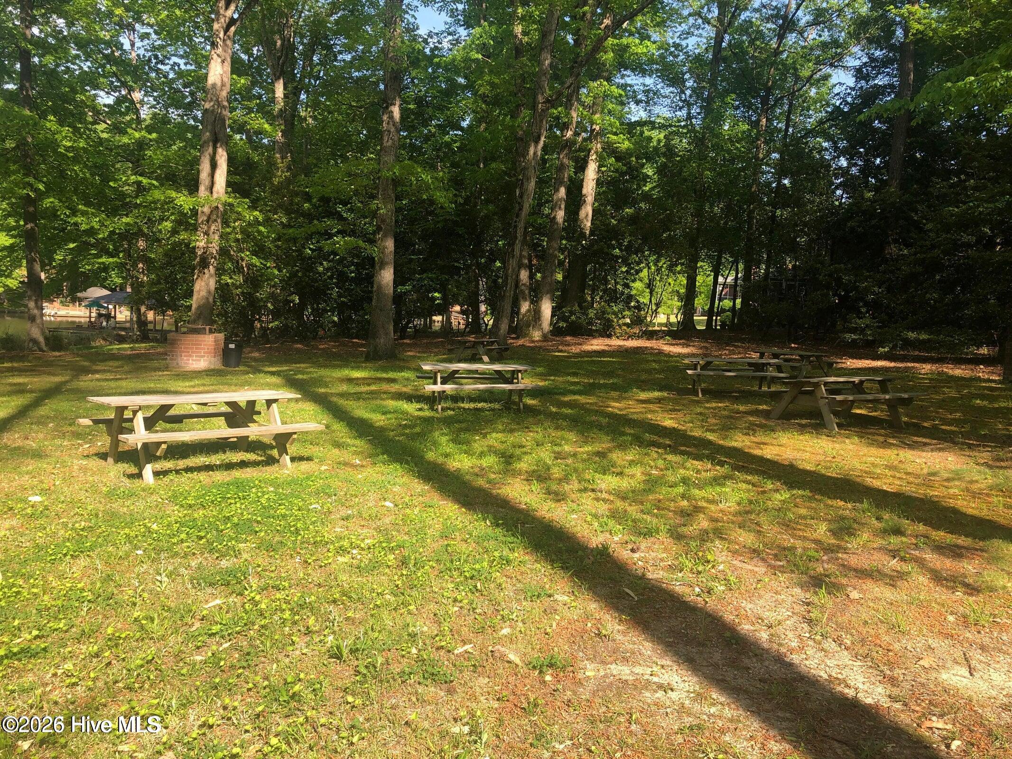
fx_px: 819
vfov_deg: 49.7
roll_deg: -1.8
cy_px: 380
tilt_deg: -4.0
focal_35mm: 28
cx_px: 506
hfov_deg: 63.4
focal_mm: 4
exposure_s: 1/571
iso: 20
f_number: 1.8
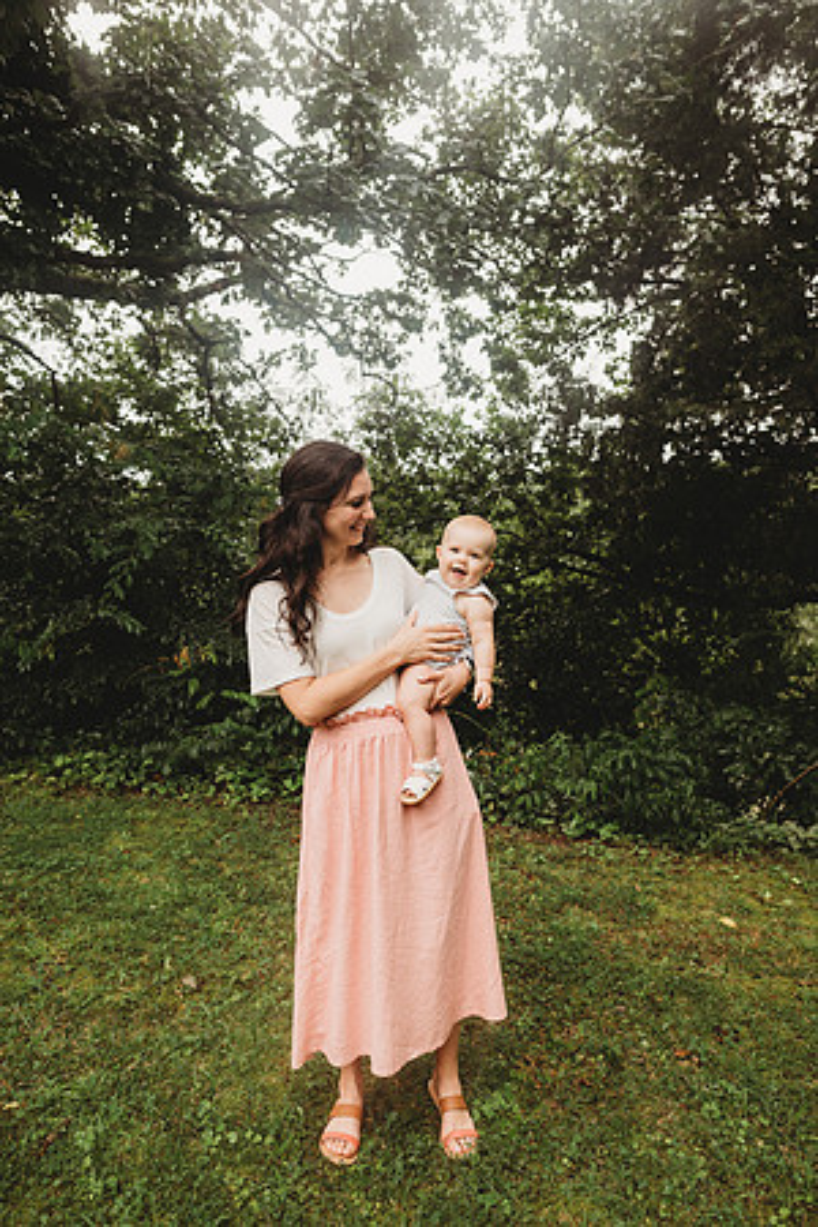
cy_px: 614
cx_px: 409
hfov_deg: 53.1
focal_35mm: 24
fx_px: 818
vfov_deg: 73.7
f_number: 3.5
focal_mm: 24
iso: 400
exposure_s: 1/160
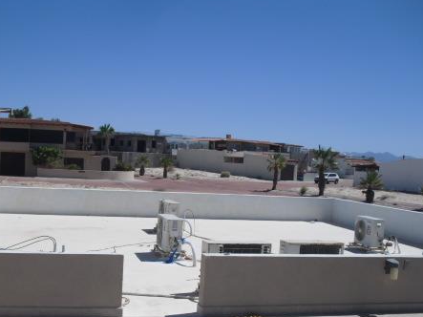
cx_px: 146
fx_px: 635
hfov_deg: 36.5
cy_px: 221
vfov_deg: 27.8
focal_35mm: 52
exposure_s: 1/320
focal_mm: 6.3
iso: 64
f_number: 7.8
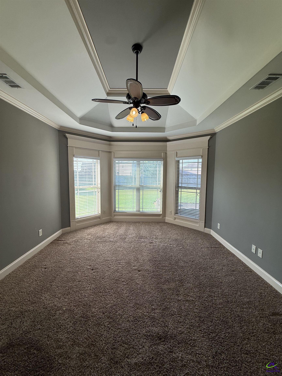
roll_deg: -2.4
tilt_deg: -4.7
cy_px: 188
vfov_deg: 102.1
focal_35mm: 14
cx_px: 141
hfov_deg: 85.7
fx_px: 152
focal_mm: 2.22
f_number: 2.2
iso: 50
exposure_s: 1/171
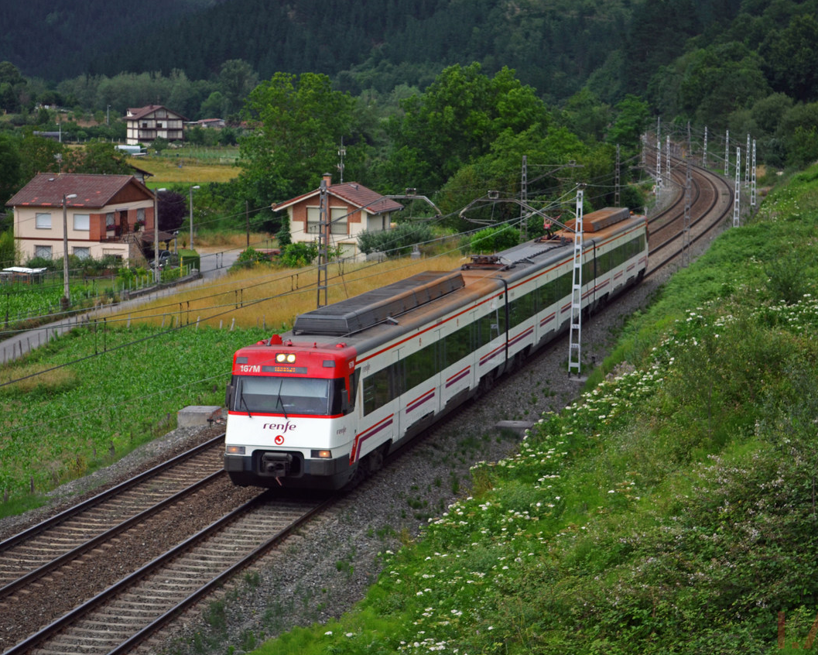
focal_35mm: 94
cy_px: 328
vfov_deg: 16.4
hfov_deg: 20.5
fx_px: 2266
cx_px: 435
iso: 320
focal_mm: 55
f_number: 5.6
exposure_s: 1/640
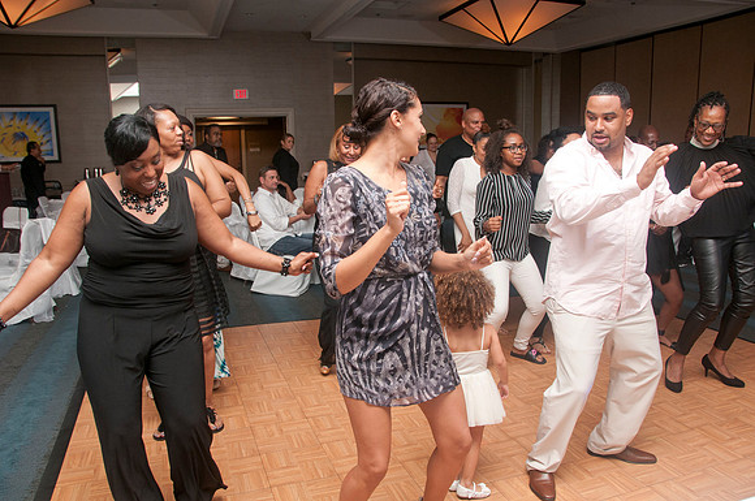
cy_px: 250
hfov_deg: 67.5
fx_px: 565
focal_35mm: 27
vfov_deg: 47.8
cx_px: 378
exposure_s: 1/125
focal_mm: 18
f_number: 5.6
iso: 400
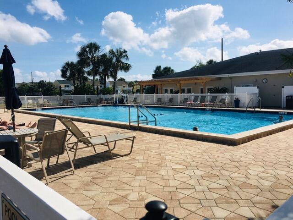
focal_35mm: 29
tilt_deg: -3.6
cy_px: 110
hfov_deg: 61.7
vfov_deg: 48.2
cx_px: 146
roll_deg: -0.1
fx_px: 245
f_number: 2.2
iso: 25
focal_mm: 4.15
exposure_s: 1/3344
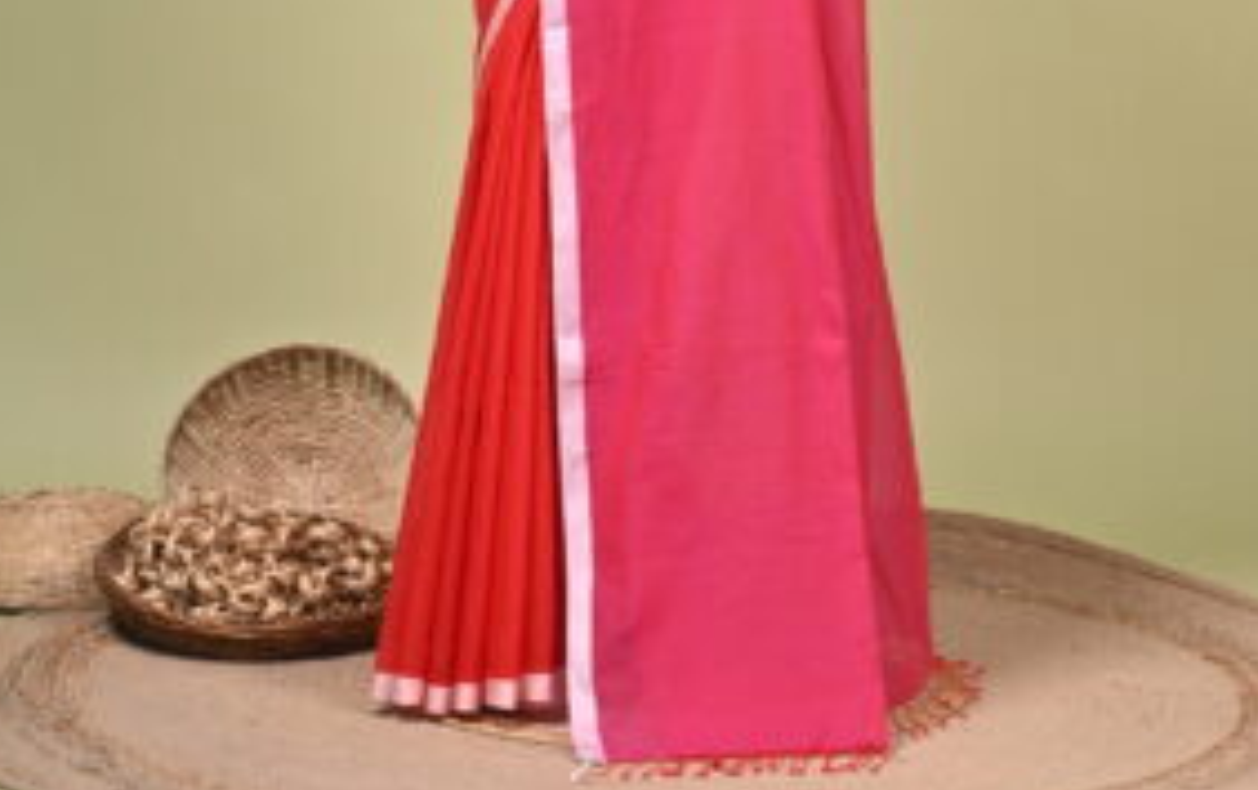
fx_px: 4737
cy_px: -121
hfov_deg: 15.1
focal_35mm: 138
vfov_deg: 9.4
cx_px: 598
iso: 400
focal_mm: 85
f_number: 8
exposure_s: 1/160
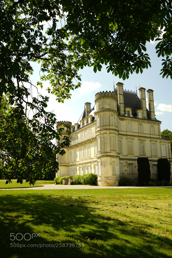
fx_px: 222
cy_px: 129
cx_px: 86
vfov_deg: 60.3
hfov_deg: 42.3
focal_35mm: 31
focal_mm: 31
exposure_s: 1/320
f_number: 5
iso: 64
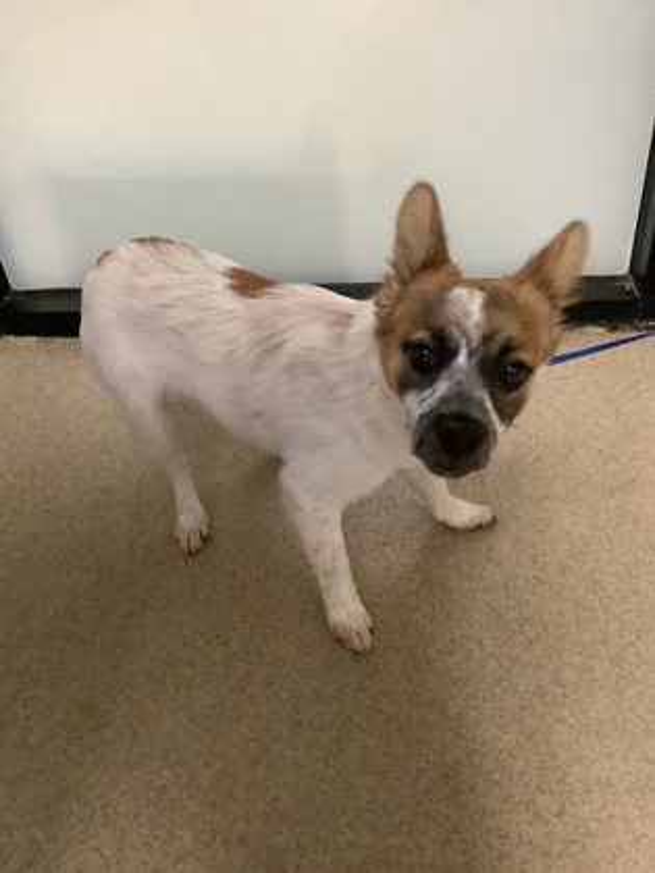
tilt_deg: -39.9
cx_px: 328
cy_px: 436
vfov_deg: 58.4
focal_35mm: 31
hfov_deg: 45.4
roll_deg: +6.6
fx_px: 782
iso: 400
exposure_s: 1/30
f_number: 2.4
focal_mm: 3.3
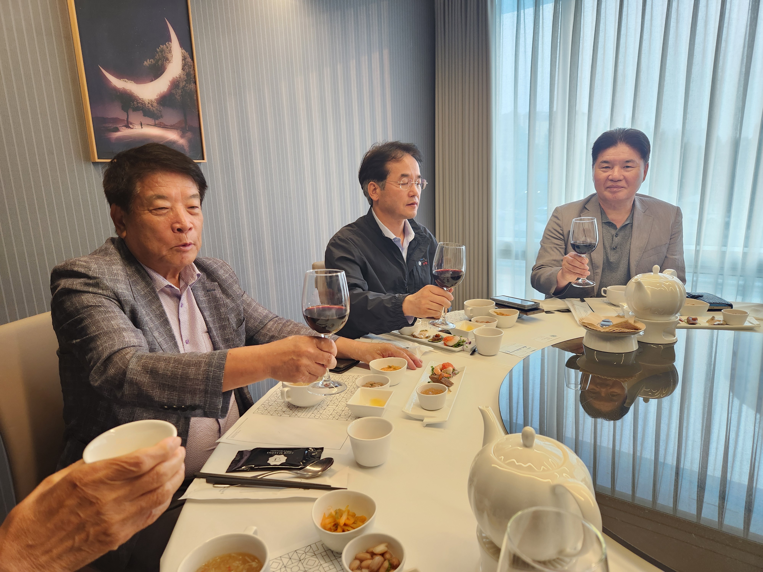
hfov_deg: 73.9
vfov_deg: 58.9
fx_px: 507
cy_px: 286
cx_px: 382
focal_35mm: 23
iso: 160
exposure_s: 1/120
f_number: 1.8
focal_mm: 5.4
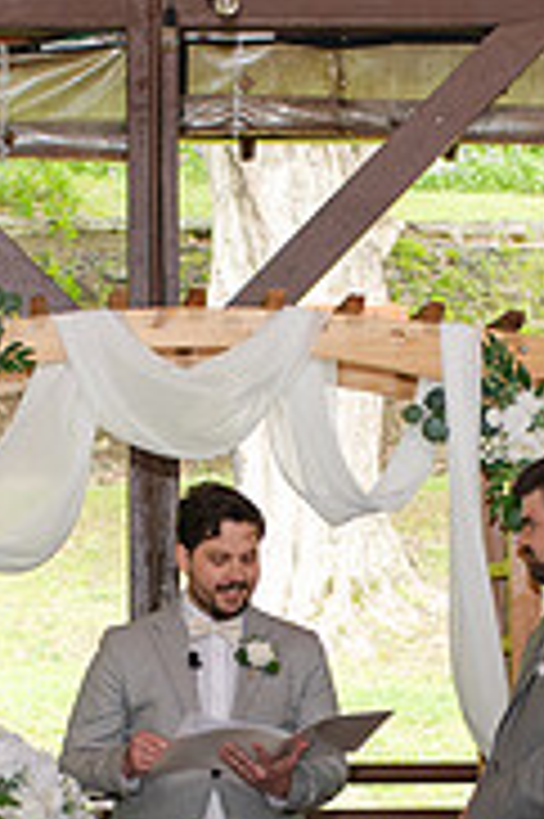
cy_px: 828
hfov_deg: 8.3
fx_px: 3747
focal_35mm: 165
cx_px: 222
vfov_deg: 12.3
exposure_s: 1/200
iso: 450
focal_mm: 35
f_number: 3.2
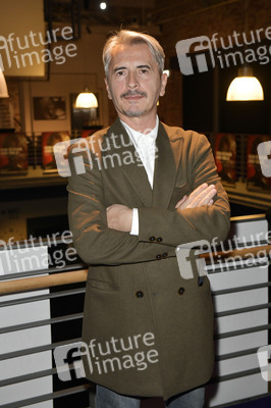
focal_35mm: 50
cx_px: 136
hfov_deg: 26.9
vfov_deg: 39.6
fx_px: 566
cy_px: 204
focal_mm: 50
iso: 1600
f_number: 5.6
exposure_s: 1/160
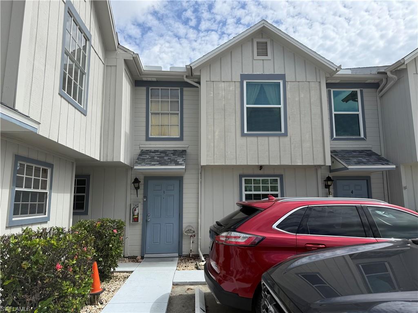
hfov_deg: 71.6
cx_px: 209
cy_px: 156
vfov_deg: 56.8
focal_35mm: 24
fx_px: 290
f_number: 1.78
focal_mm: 6.76
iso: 80
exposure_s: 1/5319
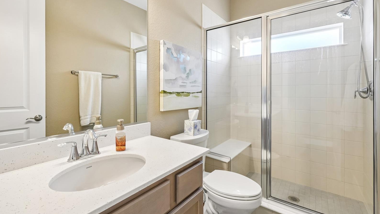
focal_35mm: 16
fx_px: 161
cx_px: 190
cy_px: 93
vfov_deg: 66.8
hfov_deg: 99.4
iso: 800
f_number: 8
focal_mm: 10
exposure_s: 1/20
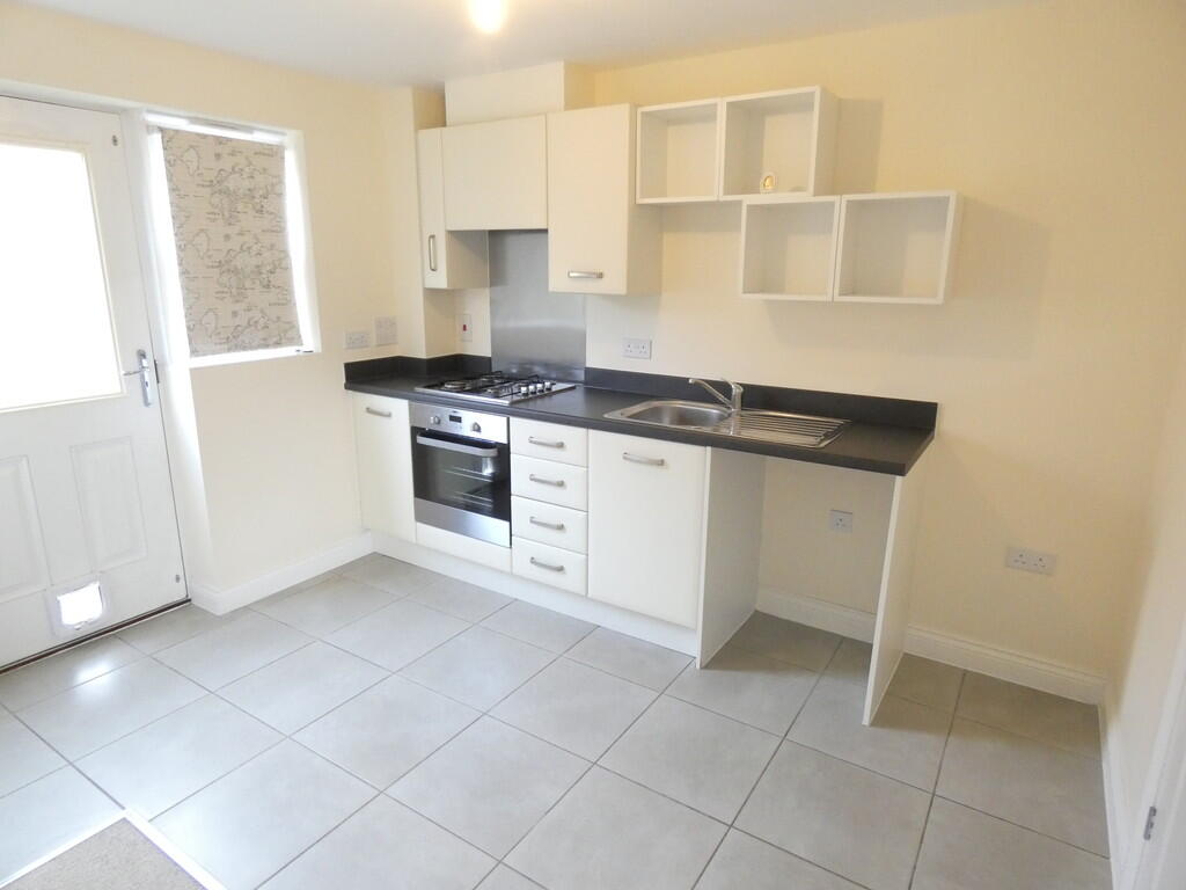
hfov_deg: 81.7
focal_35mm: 20
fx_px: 685
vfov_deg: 66.0
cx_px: 593
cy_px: 445
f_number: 2.8
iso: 800
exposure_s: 1/60
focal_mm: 3.6
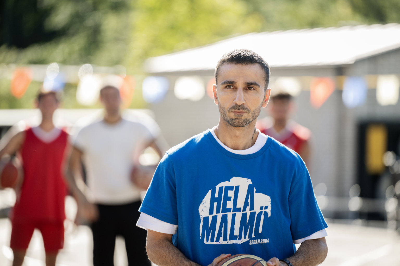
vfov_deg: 6.9
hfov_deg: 10.3
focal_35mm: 200
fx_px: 2222
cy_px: 133
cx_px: 200
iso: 500
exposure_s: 1/1600
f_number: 2.8
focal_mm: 200
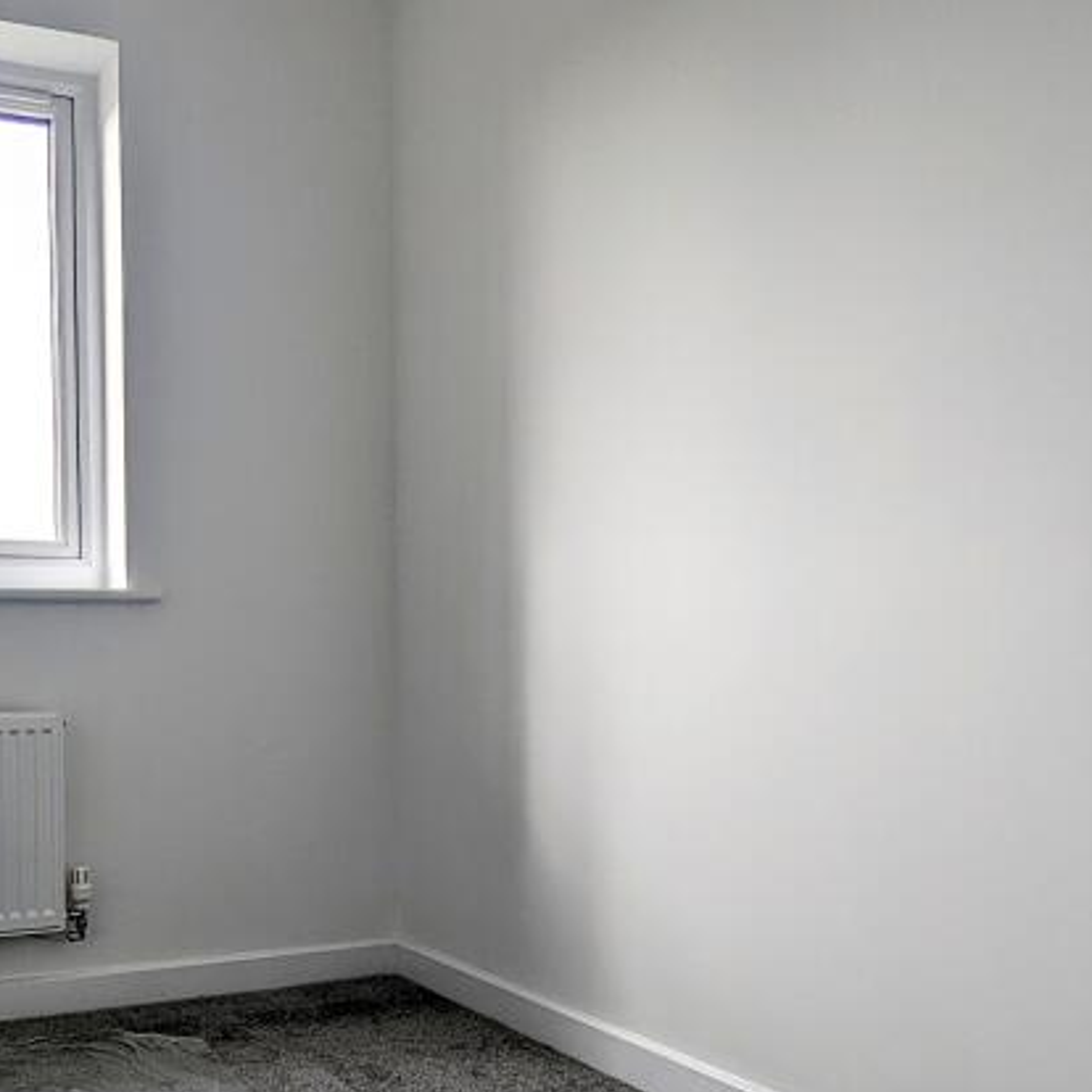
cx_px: 245
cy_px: 698
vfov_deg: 46.7
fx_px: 1249
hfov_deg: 45.2
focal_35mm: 35
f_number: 2.2
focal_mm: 2.35
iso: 65
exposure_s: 1/358
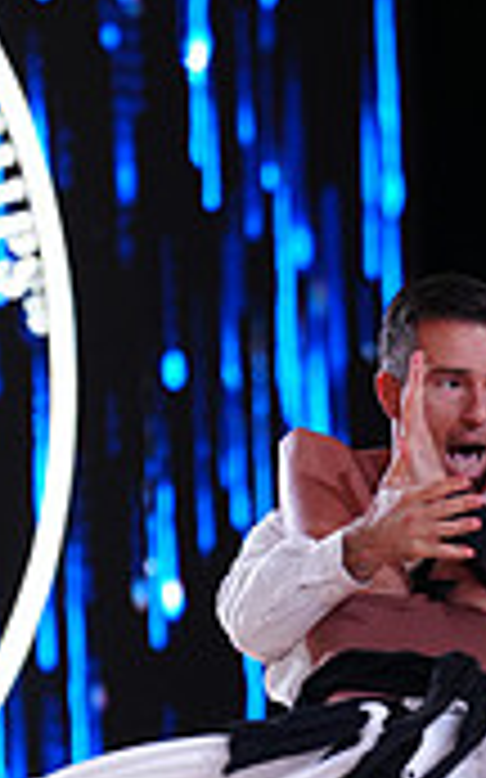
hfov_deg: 2.6
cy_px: 1178
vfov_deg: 4.2
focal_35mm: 503
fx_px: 10669
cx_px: 344
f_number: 2.8
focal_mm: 147
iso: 1250
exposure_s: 1/500
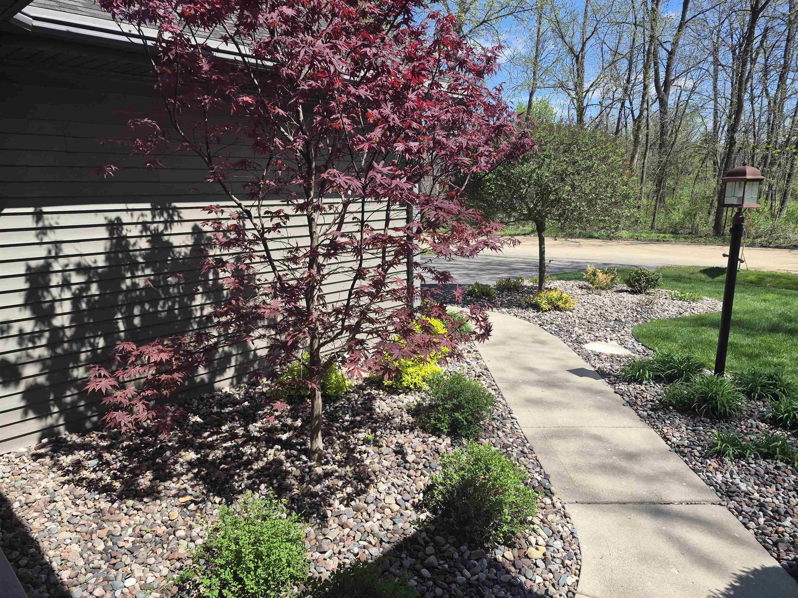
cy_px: 299
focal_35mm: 23
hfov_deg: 73.9
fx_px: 530
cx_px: 399
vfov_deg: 58.9
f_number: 1.8
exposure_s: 1/2976
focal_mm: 5.4
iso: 80
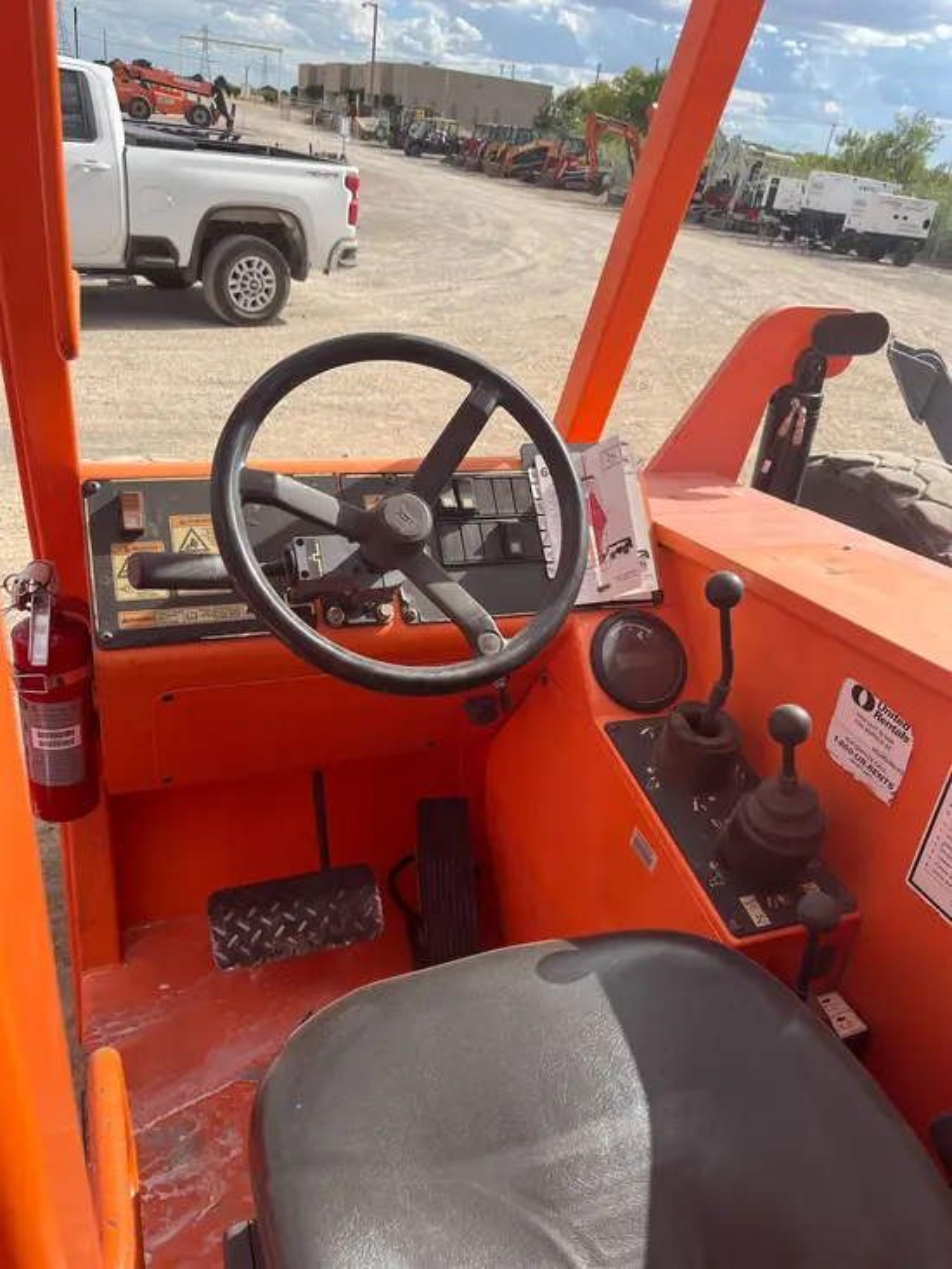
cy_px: 634
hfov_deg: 53.1
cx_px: 476
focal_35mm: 26
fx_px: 953
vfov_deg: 67.3
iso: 50
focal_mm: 5.1
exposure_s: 1/2632
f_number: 1.6
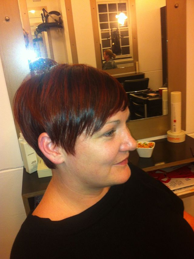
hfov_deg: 40.6
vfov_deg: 52.7
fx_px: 262
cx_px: 97
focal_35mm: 35
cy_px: 130
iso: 125
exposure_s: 1/15
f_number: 2.8
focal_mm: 3.85
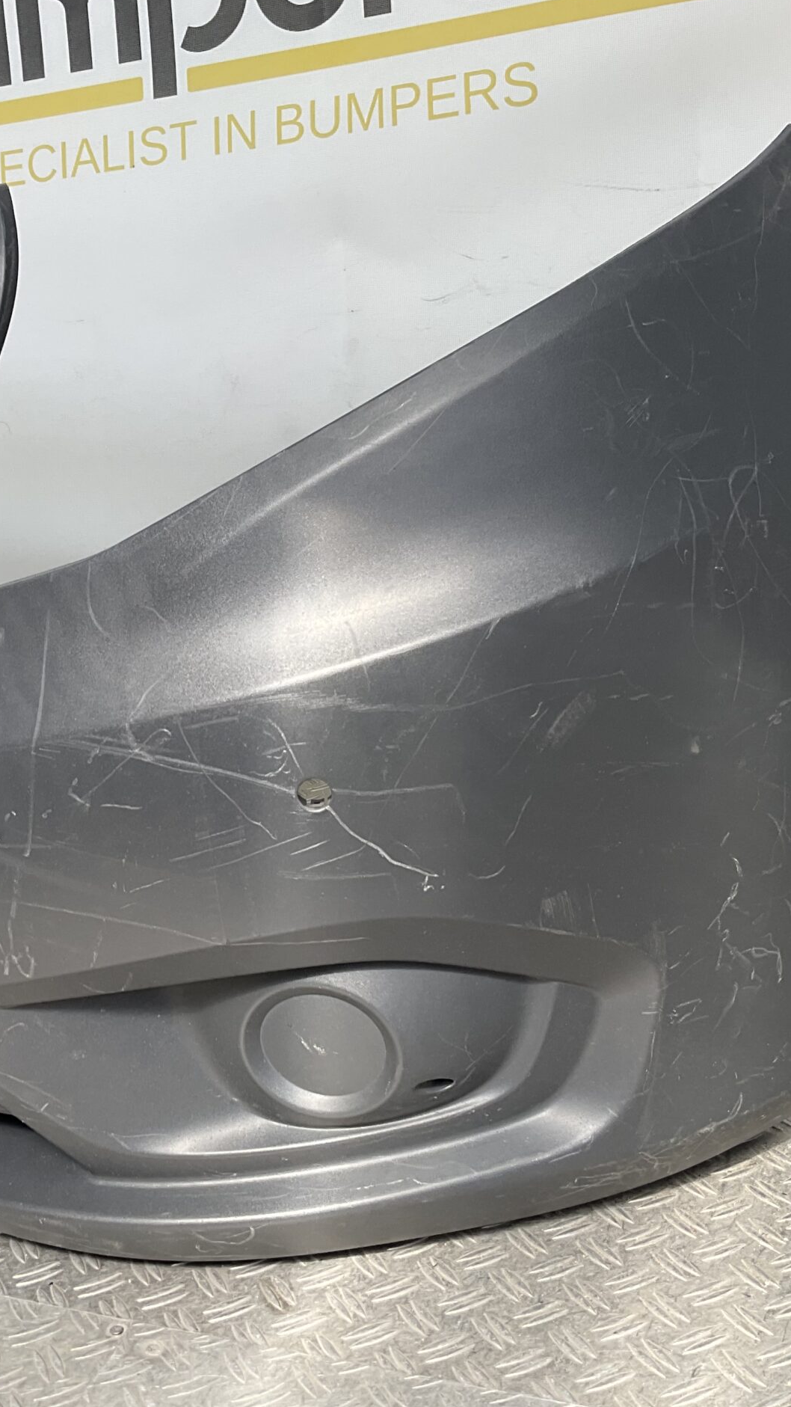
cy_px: 696
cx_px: 194
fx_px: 1603
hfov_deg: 27.3
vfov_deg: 47.4
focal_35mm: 43
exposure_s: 1/144
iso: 16
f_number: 1.8
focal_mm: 3
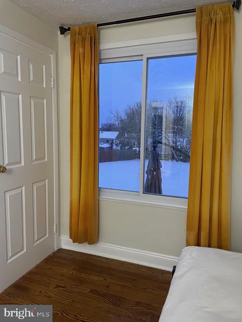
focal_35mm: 26
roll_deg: +0.1
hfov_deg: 53.1
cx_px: 121
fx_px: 242
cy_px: 161
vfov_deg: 67.3
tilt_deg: -6.6
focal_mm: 4.2
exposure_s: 1/60
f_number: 1.6
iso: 500
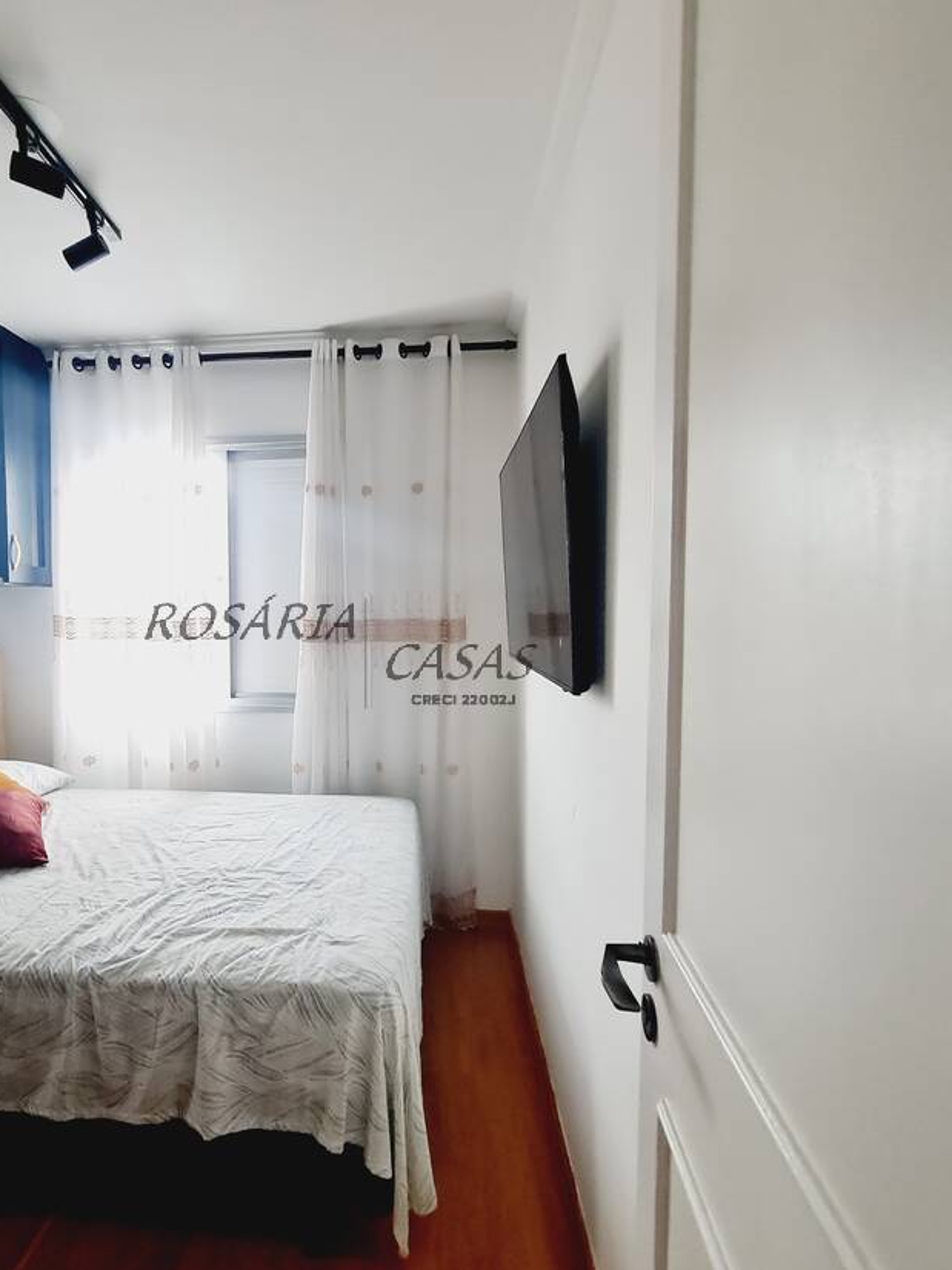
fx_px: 624
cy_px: 658
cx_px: 345
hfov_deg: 73.2
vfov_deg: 91.0
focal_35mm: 17
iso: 320
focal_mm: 2.2
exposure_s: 1/60
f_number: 2.2
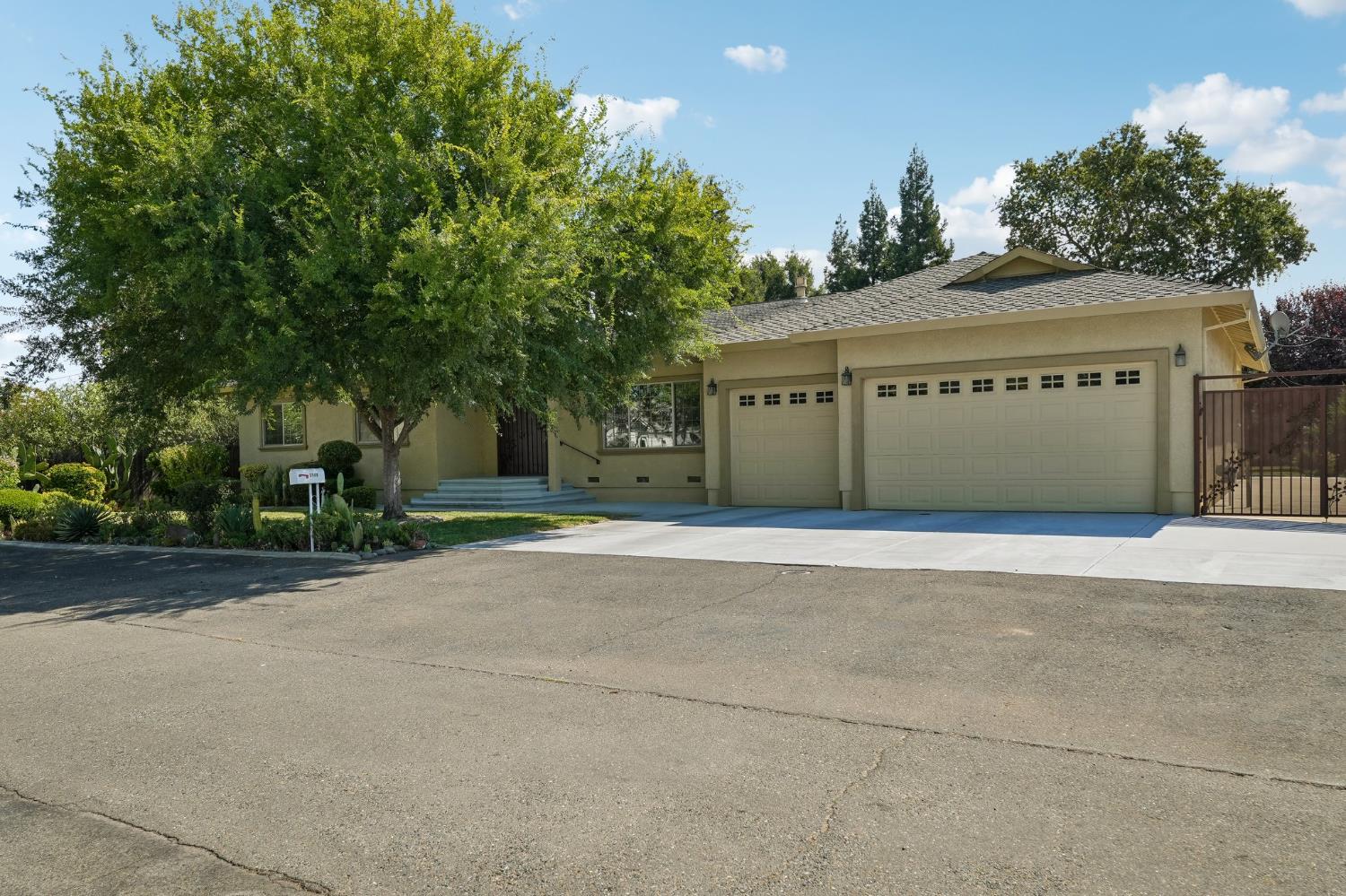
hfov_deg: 72.6
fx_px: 916
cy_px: 448
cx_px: 673
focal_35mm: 24
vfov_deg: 52.2
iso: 320
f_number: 8
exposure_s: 1/250
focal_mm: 24.5
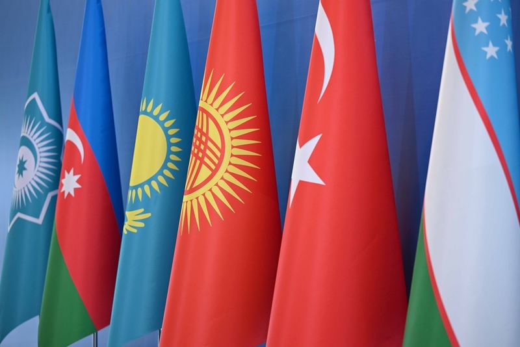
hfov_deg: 17.8
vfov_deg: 11.9
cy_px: 174
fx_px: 1662
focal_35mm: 115
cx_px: 260
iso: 1000
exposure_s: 1/200
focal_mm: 115
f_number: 2.8
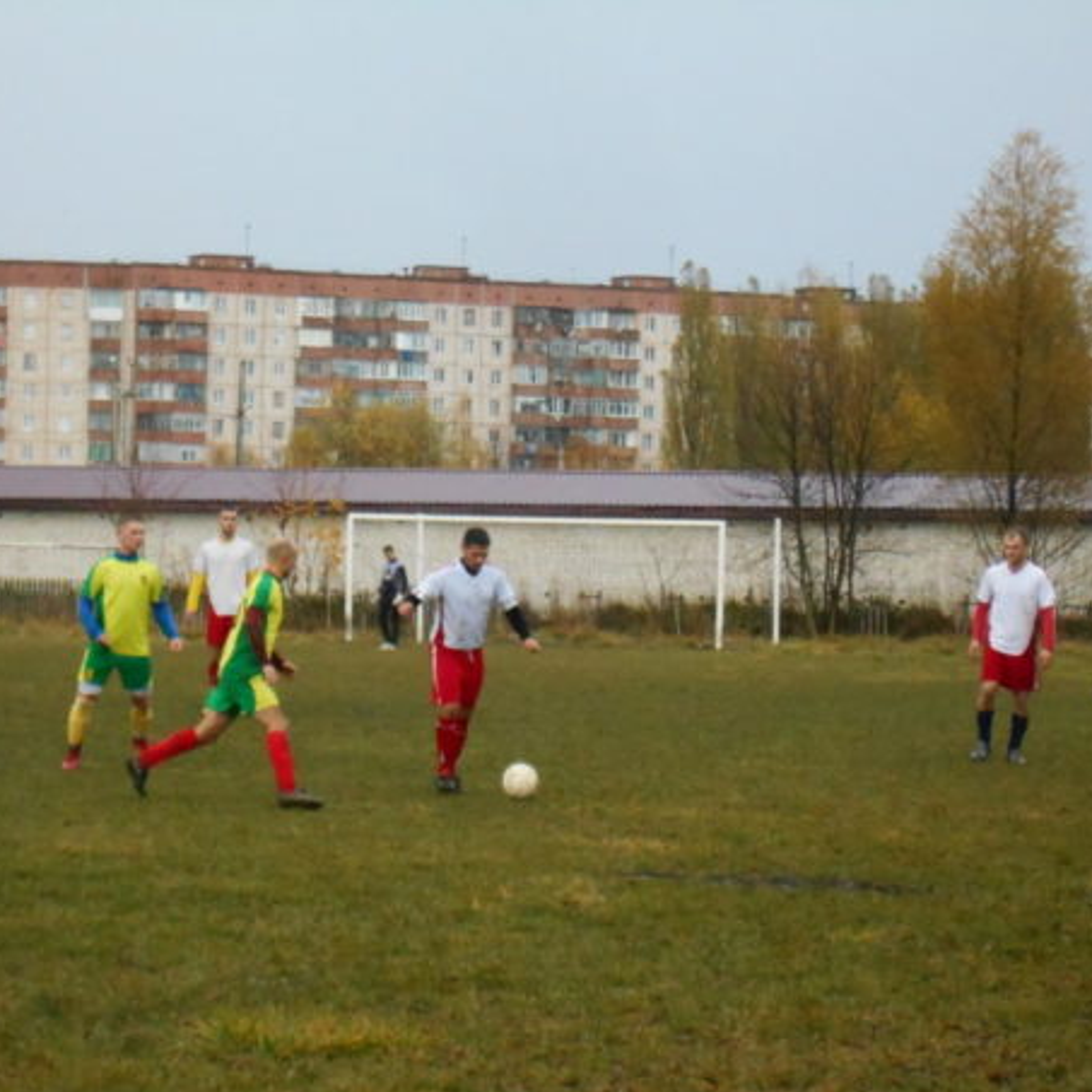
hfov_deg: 13.1
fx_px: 4747
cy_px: 547
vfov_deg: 13.1
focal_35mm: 133
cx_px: 410
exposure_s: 1/250
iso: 800
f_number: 6
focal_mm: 20.1
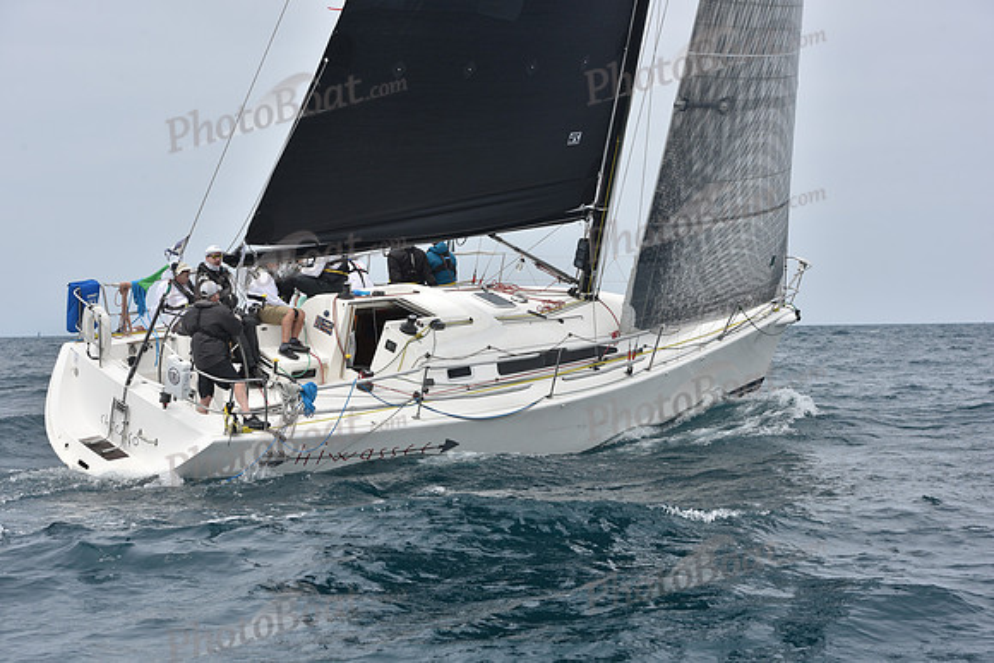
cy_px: 332
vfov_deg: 19.5
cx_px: 497
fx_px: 1933
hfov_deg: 28.8
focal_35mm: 70
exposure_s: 1/800
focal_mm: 70
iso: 250
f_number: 9
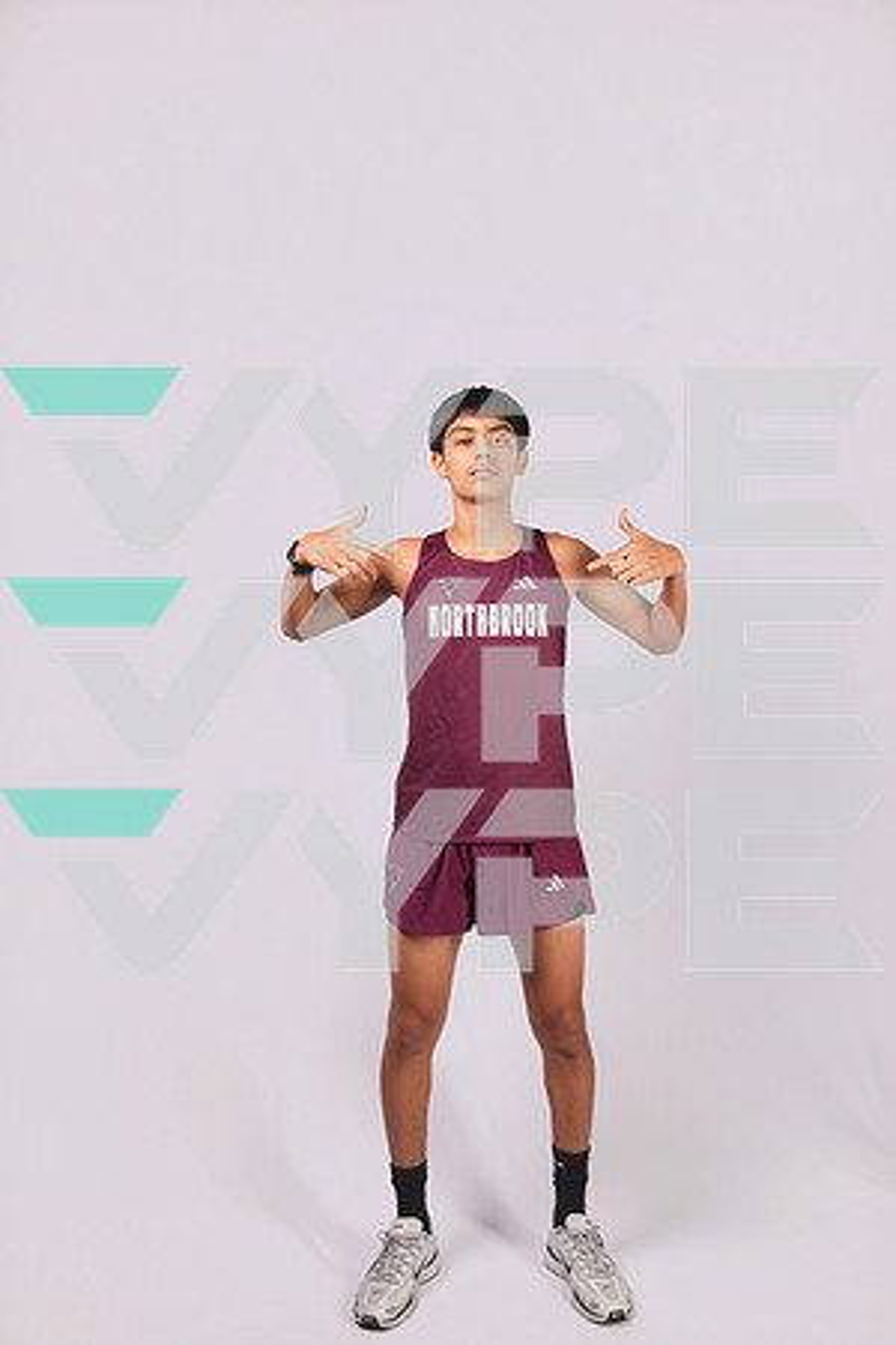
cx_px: 448
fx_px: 1083
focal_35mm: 29
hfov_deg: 45.0
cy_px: 672
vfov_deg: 63.7
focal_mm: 29
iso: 160
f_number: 5.6
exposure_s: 1/125
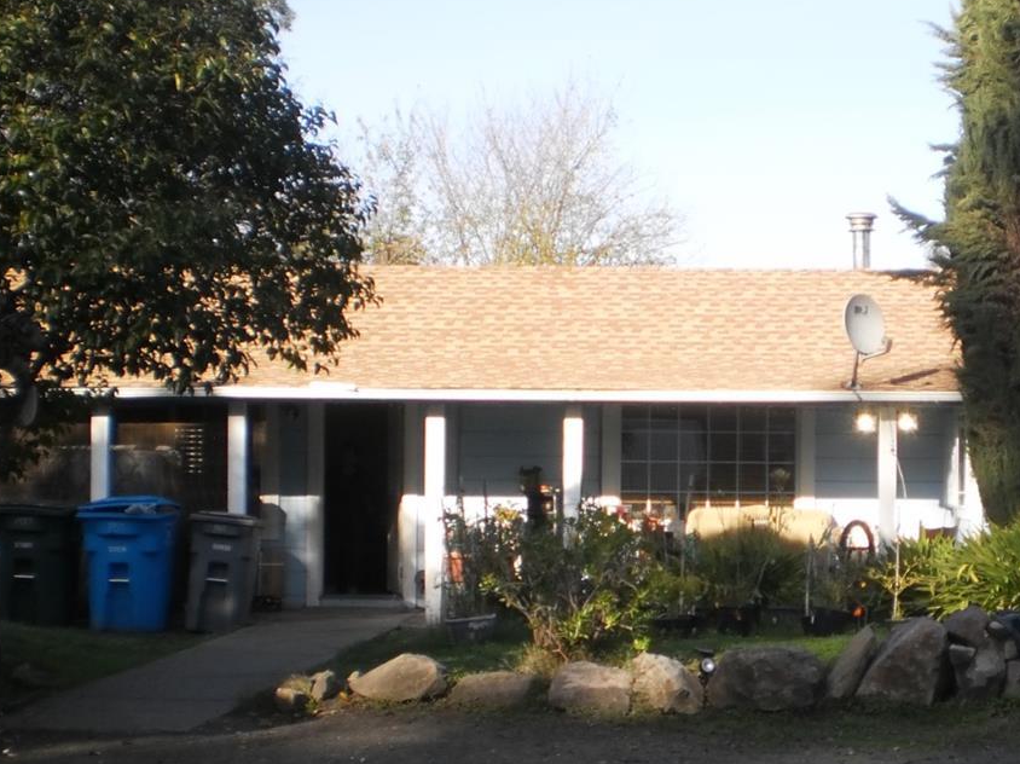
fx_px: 1885
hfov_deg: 29.9
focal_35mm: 64
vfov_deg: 22.9
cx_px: 734
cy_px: 448
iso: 100
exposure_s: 1/500
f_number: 3.1
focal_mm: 6.3
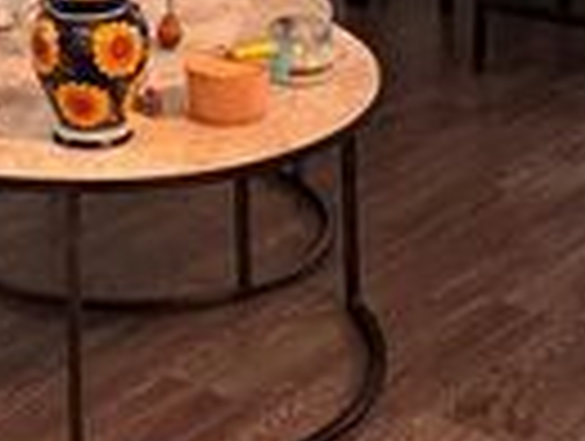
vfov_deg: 12.0
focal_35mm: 118
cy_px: -230
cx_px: 117
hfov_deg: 16.5
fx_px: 1998
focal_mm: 6.76
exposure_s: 1/60
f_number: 1.78
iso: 320
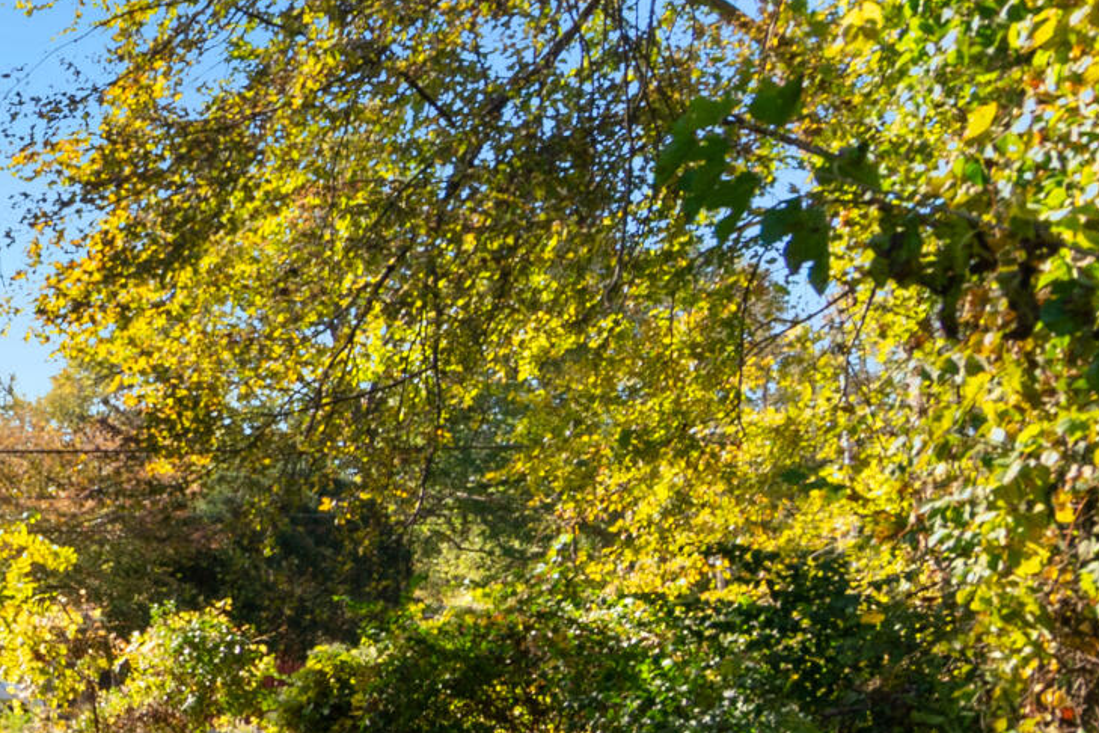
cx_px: -490
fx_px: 2137
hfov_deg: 23.7
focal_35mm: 70
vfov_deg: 19.5
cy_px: 366
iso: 320
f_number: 9
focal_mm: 17
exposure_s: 1/250
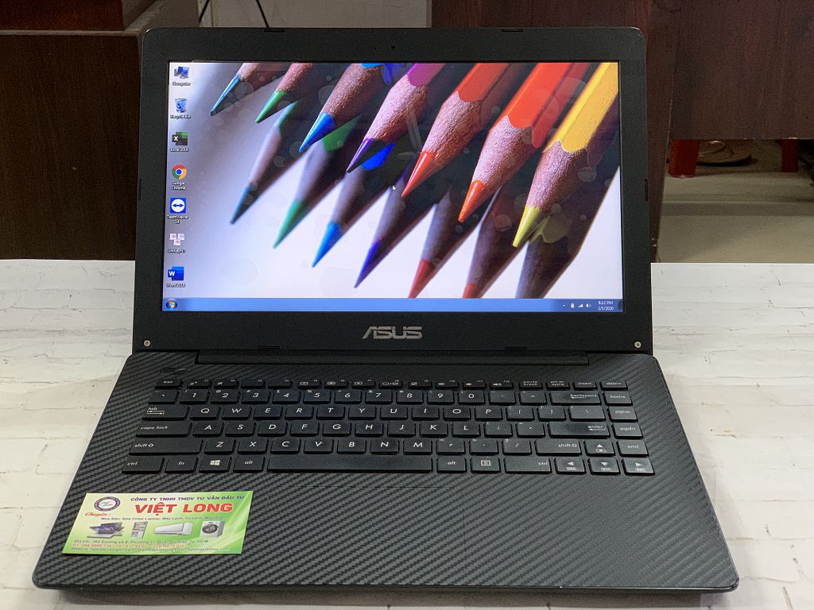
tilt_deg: -25.0
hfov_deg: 36.8
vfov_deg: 28.0
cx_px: 407
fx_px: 1223
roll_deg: +0.0
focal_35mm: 52
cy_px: 305
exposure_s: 1/49
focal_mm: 6
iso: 250
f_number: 2.4
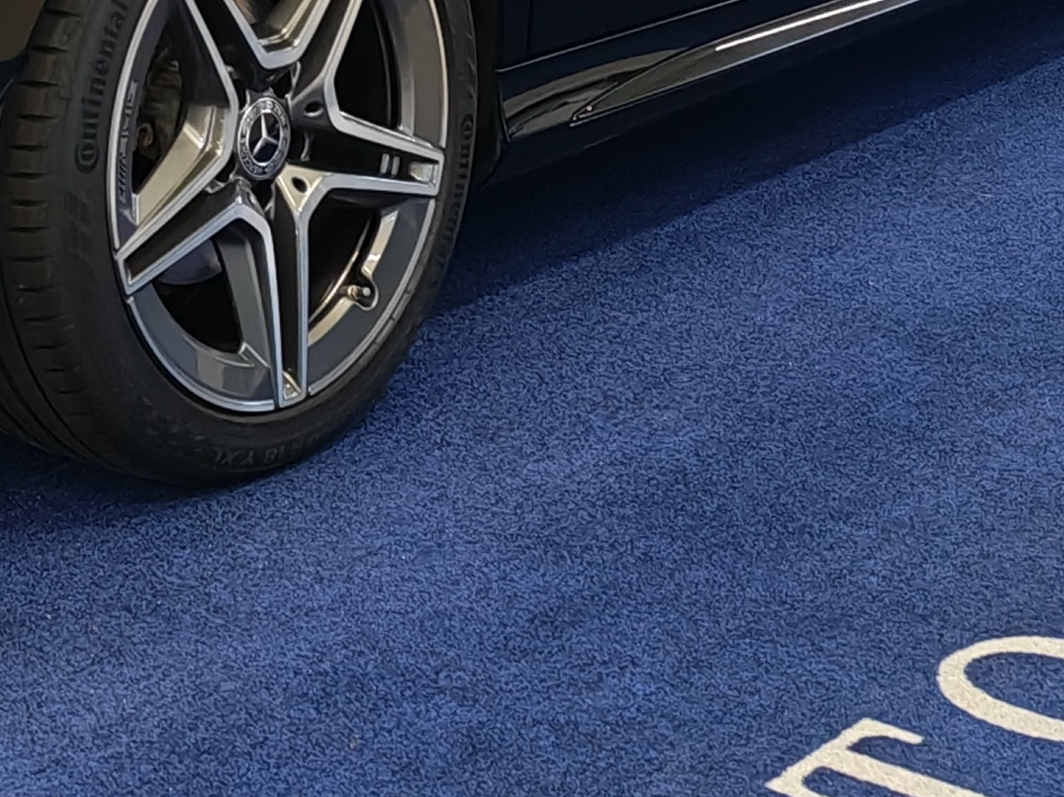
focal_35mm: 122
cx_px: -50
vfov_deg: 11.8
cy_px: -280
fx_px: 3749
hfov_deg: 15.8
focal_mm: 6.12
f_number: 1.9
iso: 160
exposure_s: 1/100
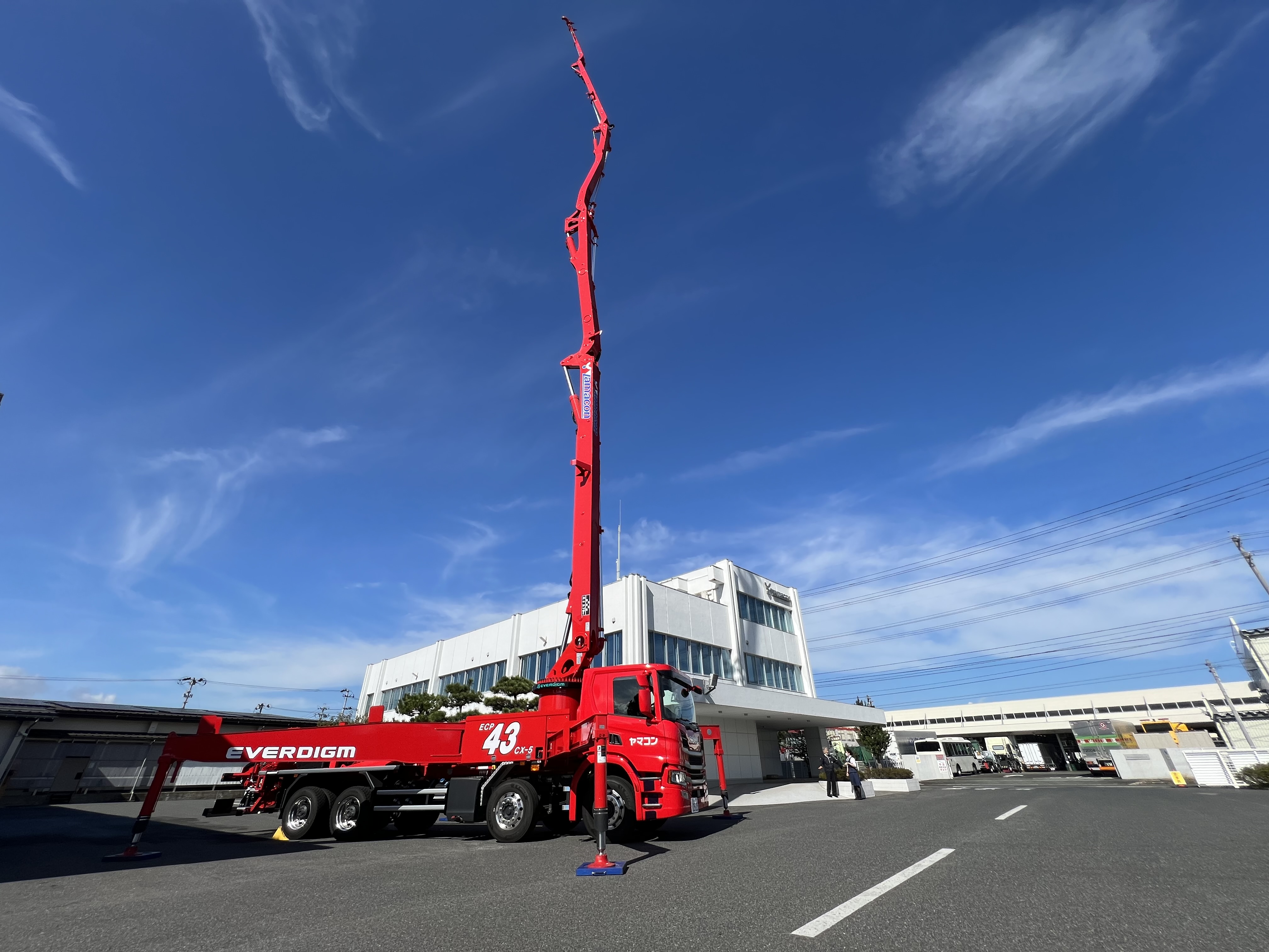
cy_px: 476
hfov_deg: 106.2
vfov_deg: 89.9
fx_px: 477
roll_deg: +1.1
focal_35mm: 13
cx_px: 634
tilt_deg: +29.1
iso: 32
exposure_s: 1/2222
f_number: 1.8
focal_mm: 1.57
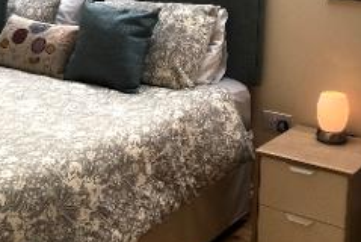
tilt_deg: -8.0
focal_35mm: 63
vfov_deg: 21.0
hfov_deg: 31.7
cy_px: 11
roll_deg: -2.3
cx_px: 224
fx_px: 633
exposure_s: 1/100
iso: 25
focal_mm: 4.15
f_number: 2.2
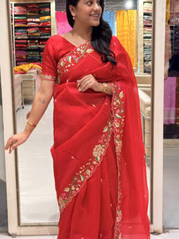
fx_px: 255
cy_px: 120
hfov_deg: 38.7
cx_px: 90
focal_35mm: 37
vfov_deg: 50.1
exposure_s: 1/100
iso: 64
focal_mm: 6.76
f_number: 1.78
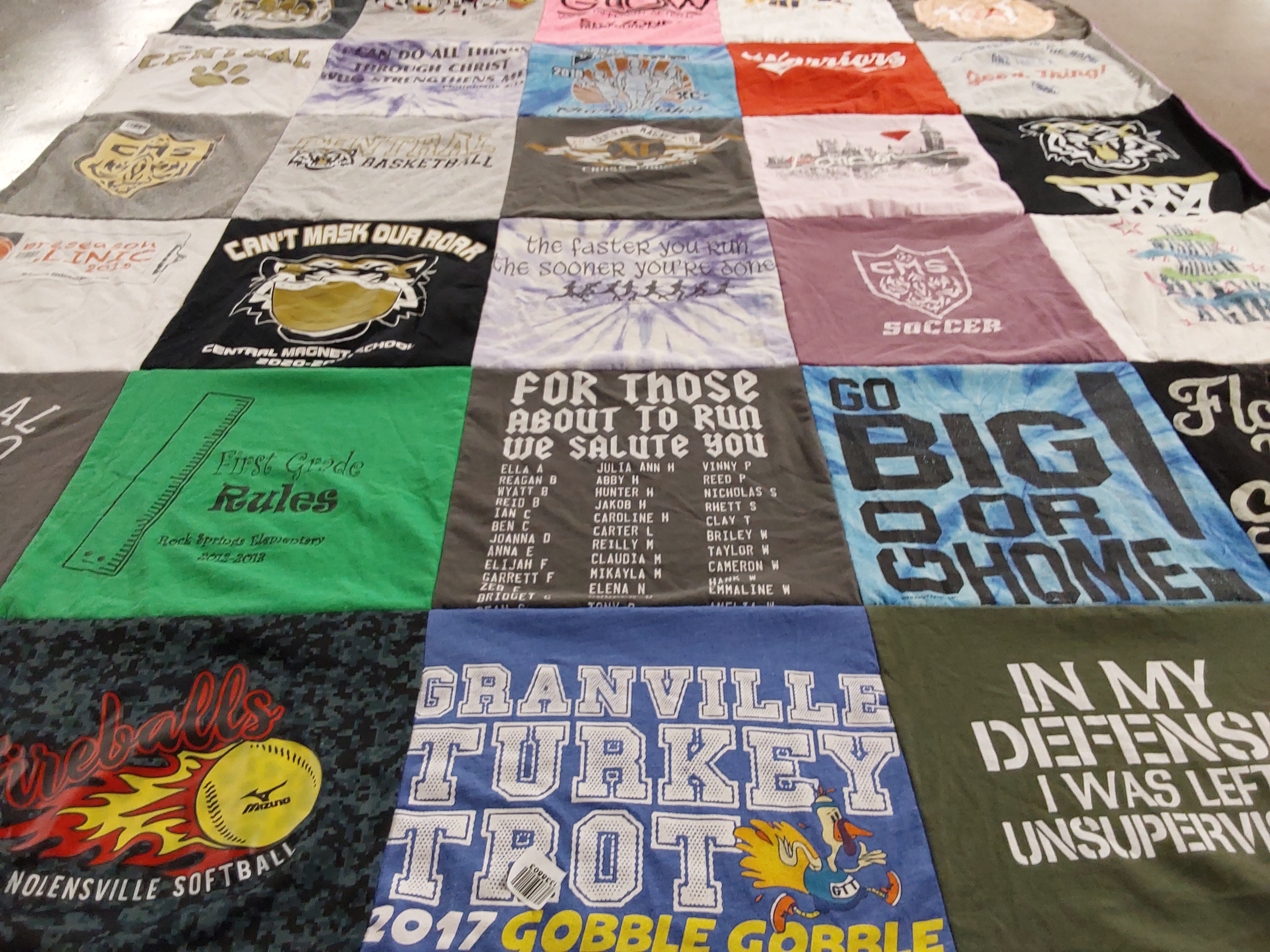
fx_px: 1027
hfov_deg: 63.4
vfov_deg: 49.7
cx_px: 635
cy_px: 476
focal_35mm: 28
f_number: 1.9
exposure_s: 1/60
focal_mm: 2.91
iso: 125
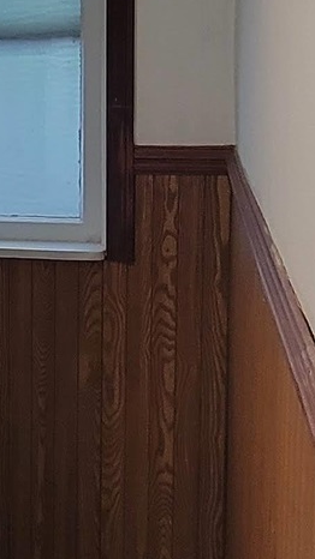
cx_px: -322
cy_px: 179
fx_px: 1040
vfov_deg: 29.9
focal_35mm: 70
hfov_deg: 14.3
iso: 200
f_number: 2.2
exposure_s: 1/60
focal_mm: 2.2
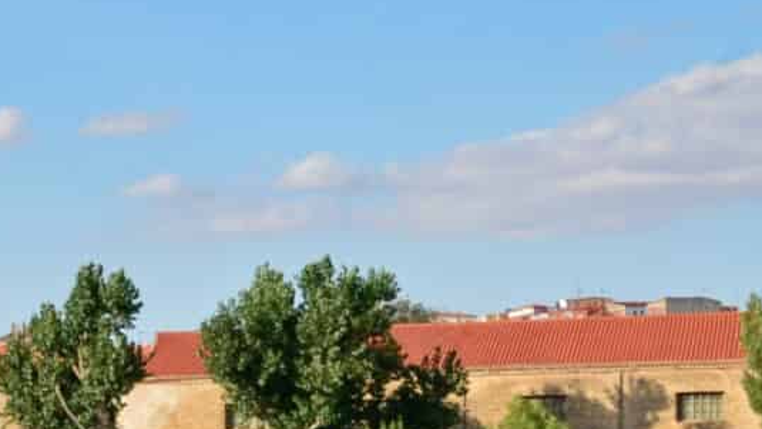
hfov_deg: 11.2
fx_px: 3334
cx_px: -993
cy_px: 539
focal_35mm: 165
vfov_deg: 7.3
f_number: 11
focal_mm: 22
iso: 200
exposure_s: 1/125
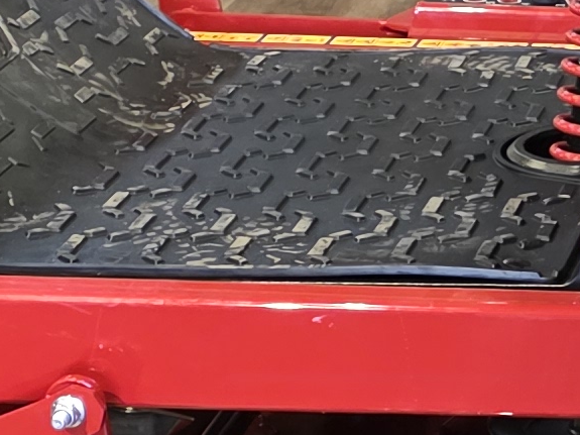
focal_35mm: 160
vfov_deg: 9.3
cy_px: 256
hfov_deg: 11.6
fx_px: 2680
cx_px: 989
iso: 1000
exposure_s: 1/120
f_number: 1.7
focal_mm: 6.3
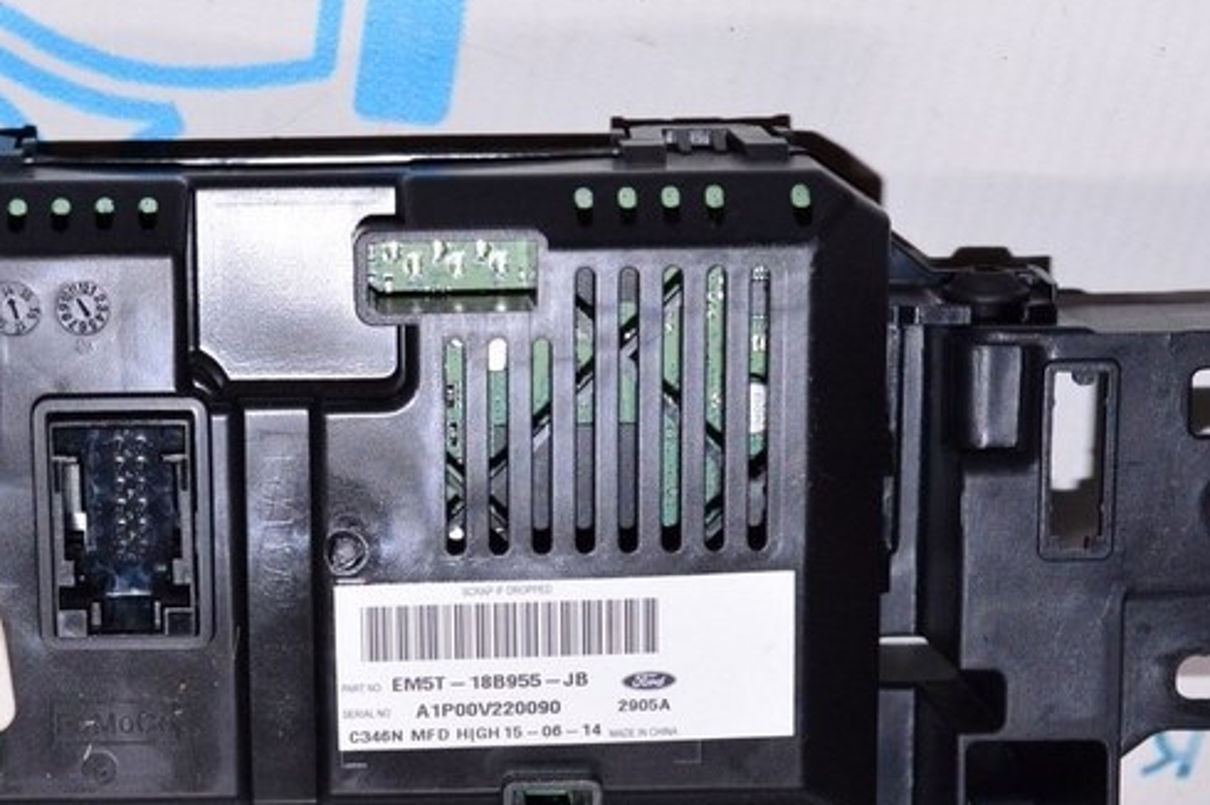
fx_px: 3157
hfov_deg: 21.6
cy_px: 626
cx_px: 395
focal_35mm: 94
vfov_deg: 14.5
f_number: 8
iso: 1600
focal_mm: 30
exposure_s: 1/200
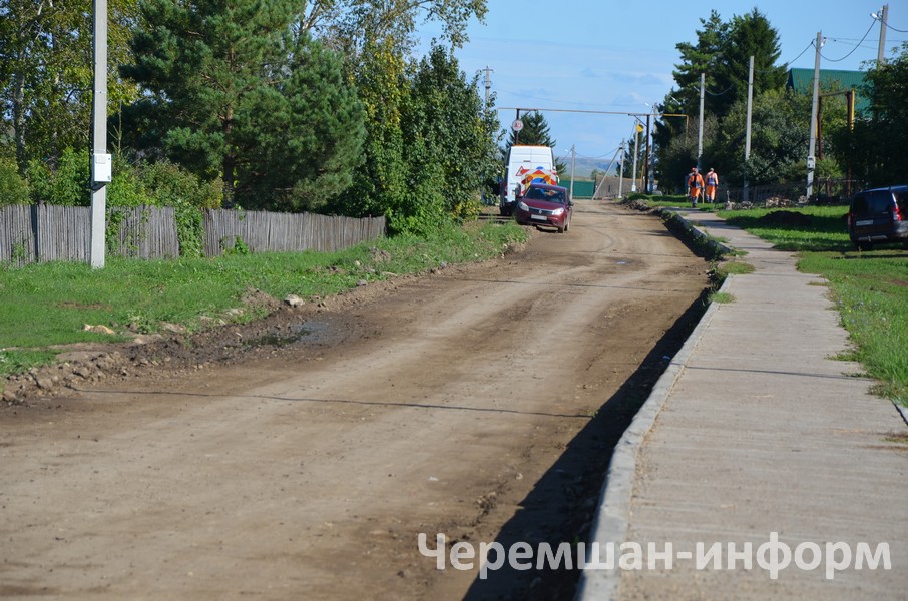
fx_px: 3964
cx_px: 454
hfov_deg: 13.1
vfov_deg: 8.7
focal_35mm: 158
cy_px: 300
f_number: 8
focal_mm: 105
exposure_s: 1/250
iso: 100
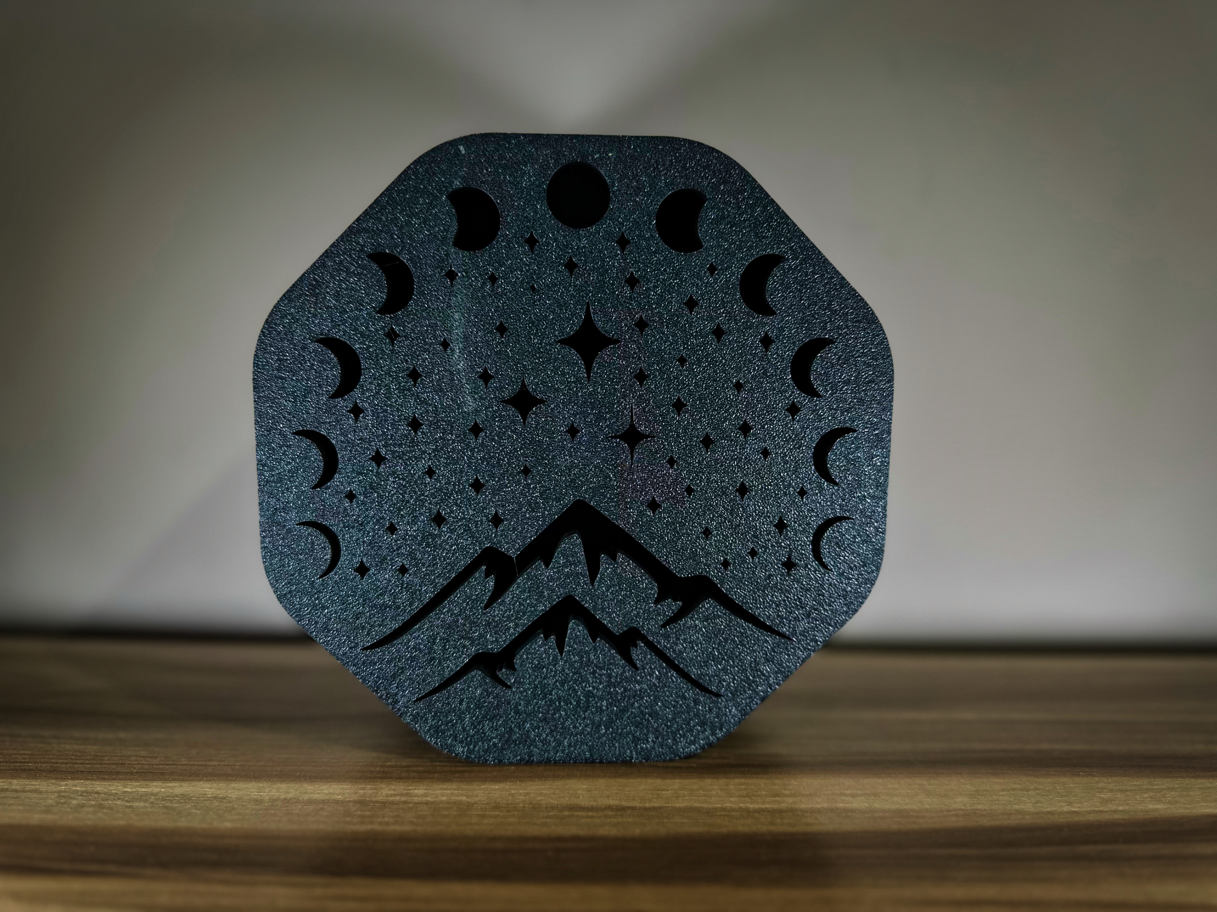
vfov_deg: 56.8
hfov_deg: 71.6
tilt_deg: -7.8
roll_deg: -0.8
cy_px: 456
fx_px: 844
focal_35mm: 24
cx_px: 608
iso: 160
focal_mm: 6.86
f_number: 1.78
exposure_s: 1/102
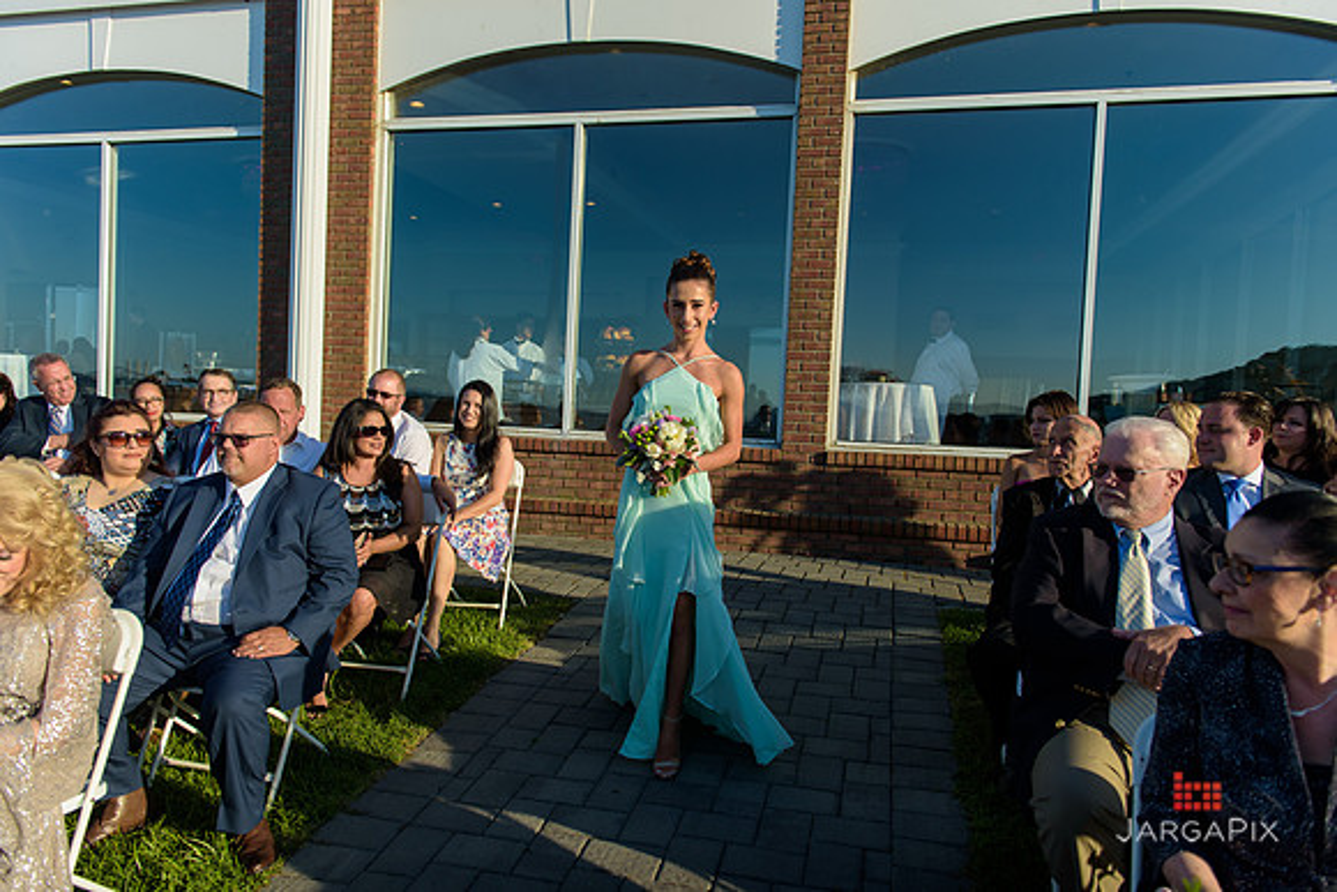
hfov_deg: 73.7
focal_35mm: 24
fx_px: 892
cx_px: 668
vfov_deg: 53.2
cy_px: 446
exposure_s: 1/1600
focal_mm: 24
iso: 200
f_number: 3.2
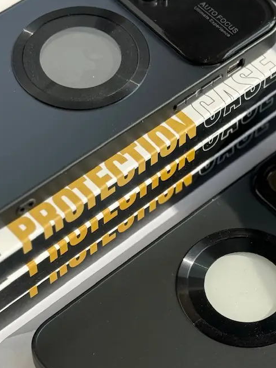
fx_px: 1010
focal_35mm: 95
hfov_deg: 15.6
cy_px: 257
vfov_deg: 20.6
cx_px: 158
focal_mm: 6.86
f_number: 1.78
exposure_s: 1/2513
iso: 64
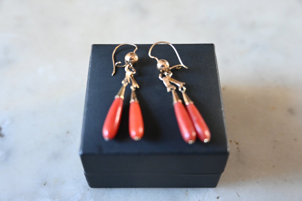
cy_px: 100
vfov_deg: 30.8
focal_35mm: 44
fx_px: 365
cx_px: 151
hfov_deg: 45.0
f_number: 4
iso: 2500
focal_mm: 29
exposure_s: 1/125
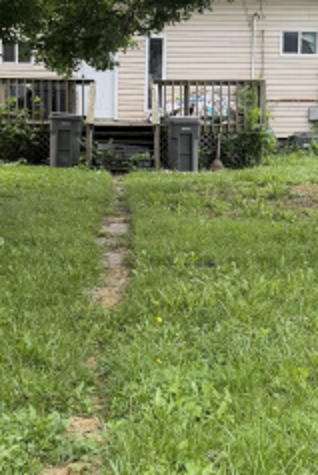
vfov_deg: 28.7
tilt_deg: -5.0
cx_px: 172
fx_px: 926
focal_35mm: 70
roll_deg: -0.6
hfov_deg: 19.5
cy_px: 171
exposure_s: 1/955
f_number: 1.78
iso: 100
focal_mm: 6.76
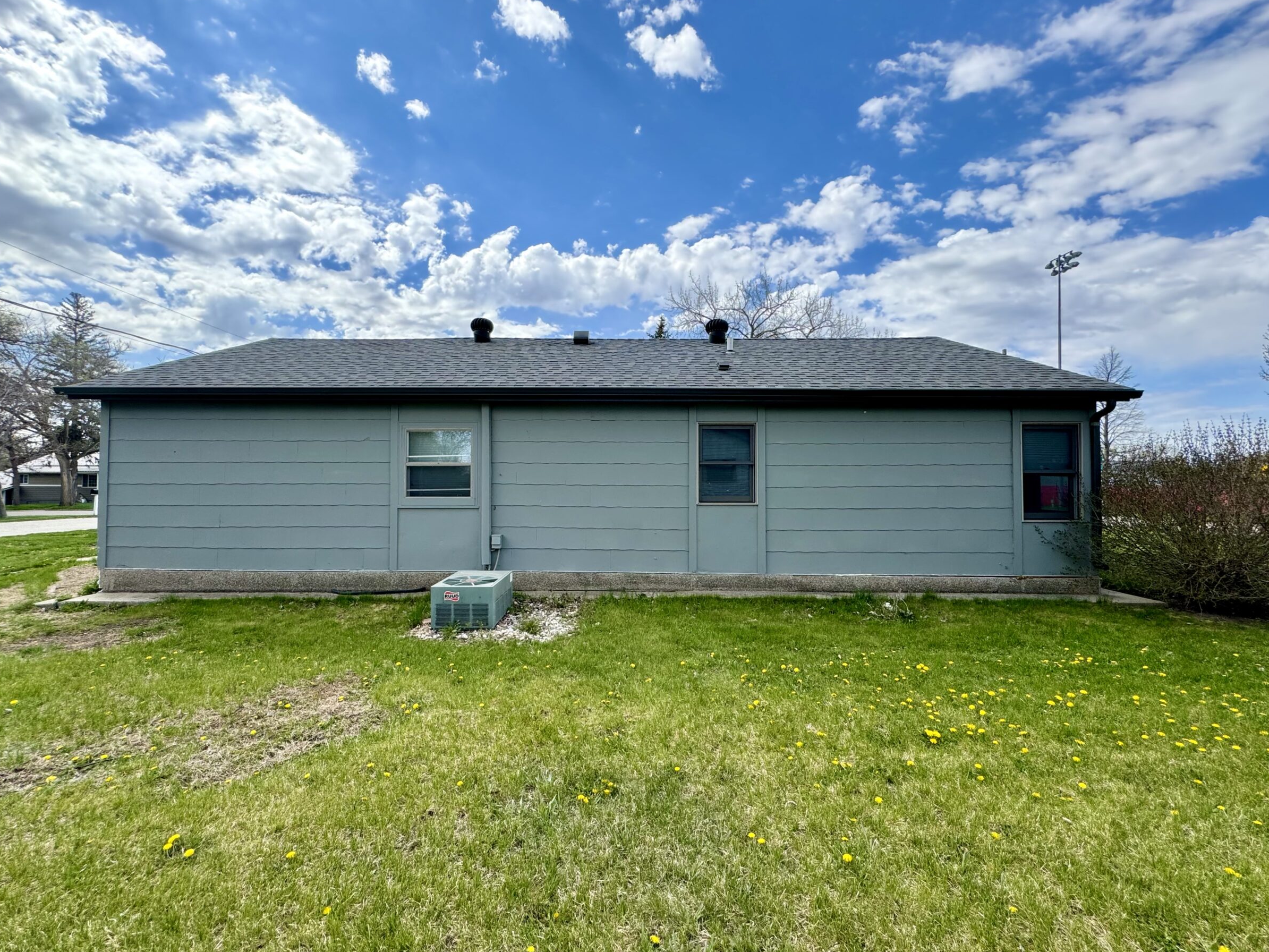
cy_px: 472
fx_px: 550
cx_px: 613
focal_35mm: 15
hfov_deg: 98.1
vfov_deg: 81.7
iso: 50
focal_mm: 2.22
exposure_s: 1/664
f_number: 2.2
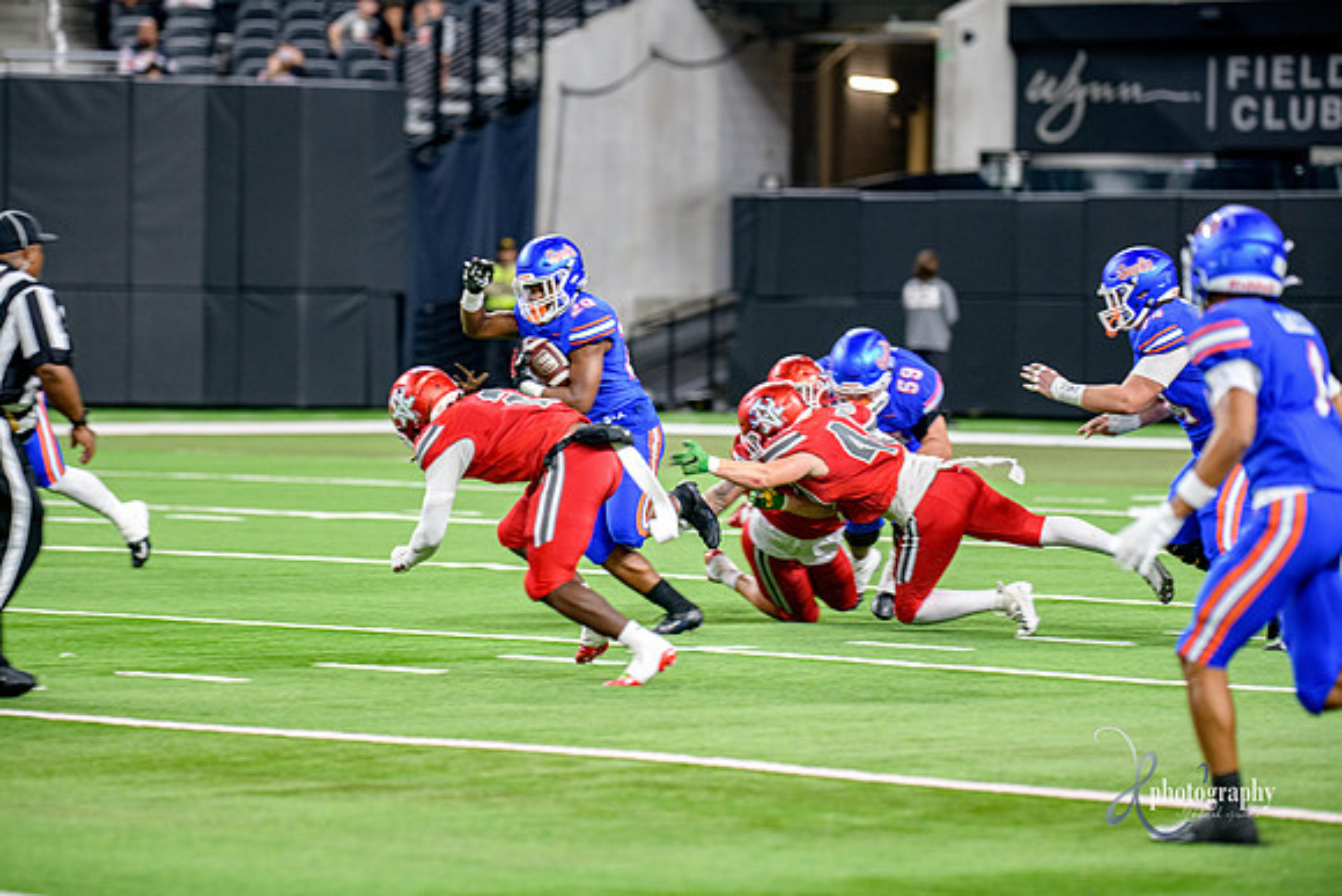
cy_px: 448
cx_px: 671
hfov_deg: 9.8
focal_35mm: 210
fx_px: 7830
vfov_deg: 6.5
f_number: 2.8
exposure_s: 1/400
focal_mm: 210
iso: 1250
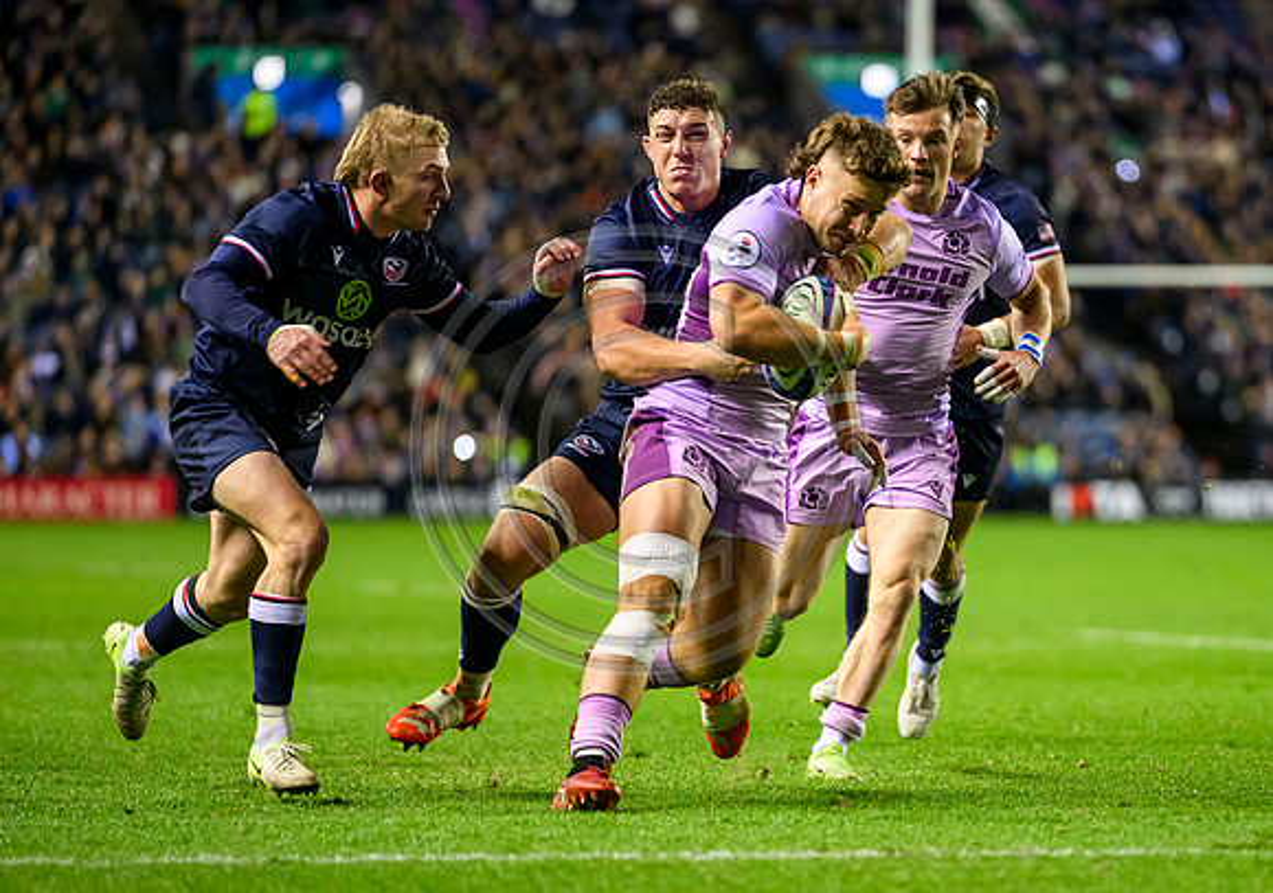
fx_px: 10408
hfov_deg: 7.0
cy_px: 528
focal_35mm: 290
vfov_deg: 4.9
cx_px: 832
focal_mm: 200
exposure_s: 1/1000
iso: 5000
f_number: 2.8
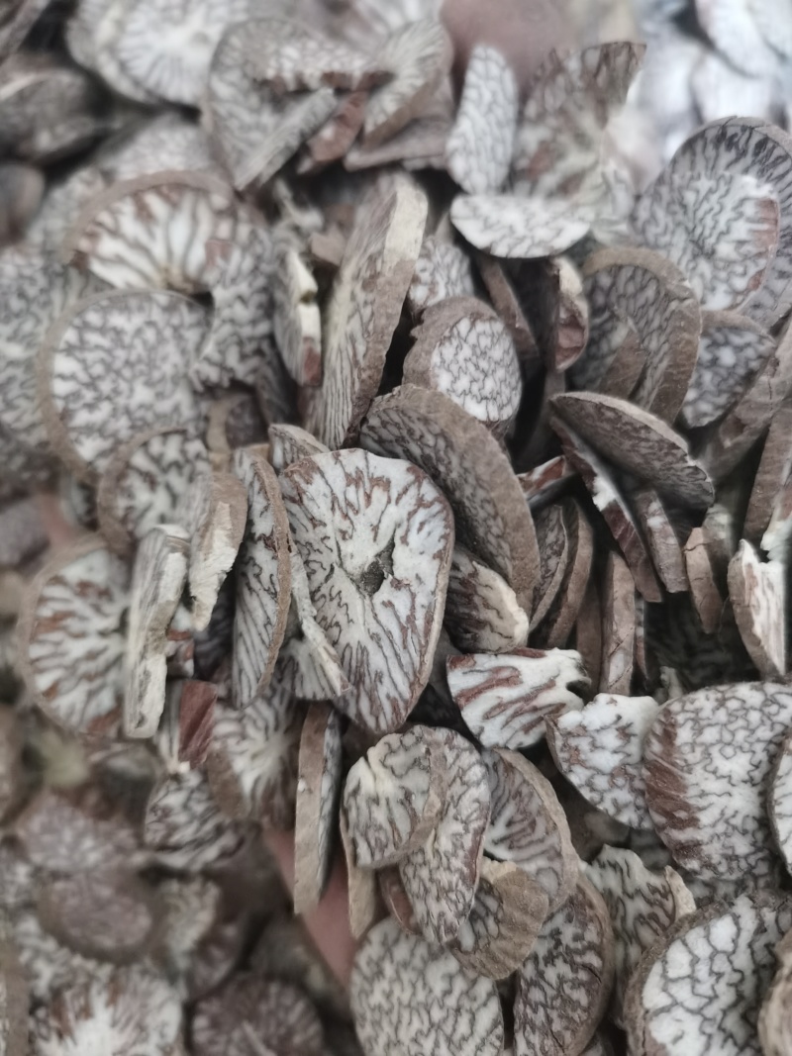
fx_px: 824
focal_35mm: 27
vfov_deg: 65.3
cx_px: 396
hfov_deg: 51.3
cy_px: 528
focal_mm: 5.58
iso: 640
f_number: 1.8
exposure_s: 1/18
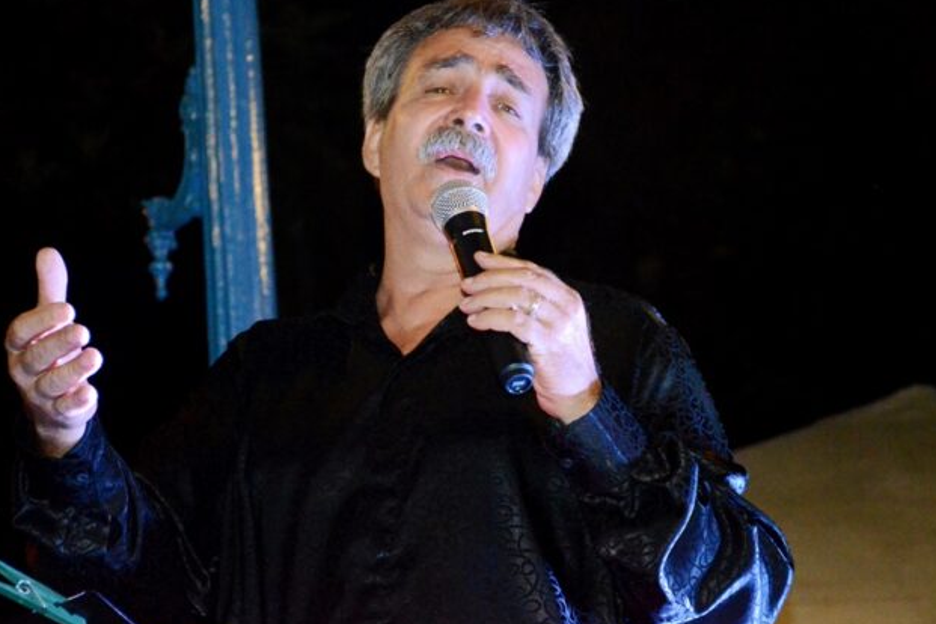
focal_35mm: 158
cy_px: 255
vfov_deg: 8.7
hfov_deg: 13.0
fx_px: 4098
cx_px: 497
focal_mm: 85
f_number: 5.3
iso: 6400
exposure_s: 1/160
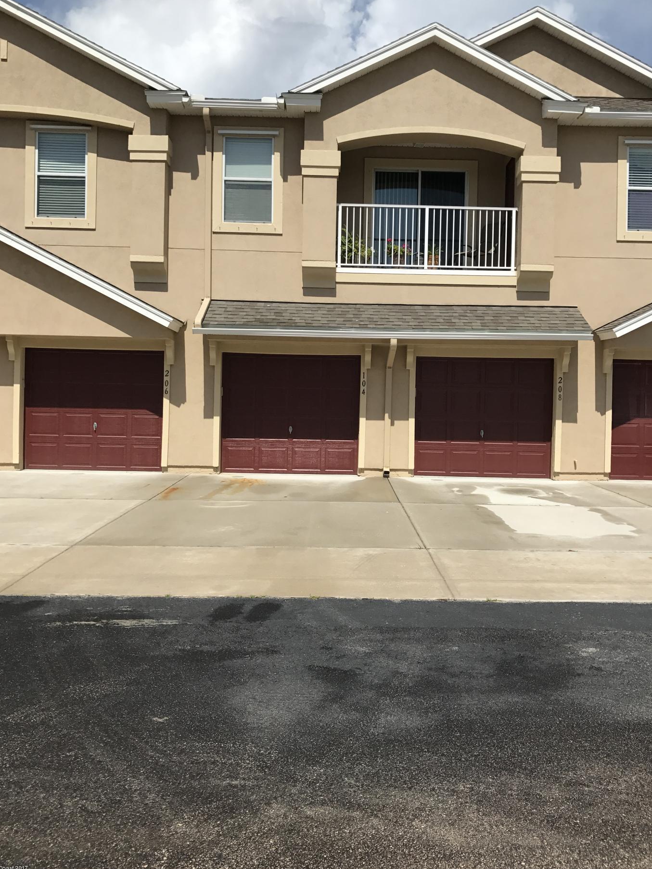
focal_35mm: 31
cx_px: 338
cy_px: 417
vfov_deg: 58.3
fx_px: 778
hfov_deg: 45.4
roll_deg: -1.7
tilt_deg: +1.0
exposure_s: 1/3831
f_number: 1.8
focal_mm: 3.99
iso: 20
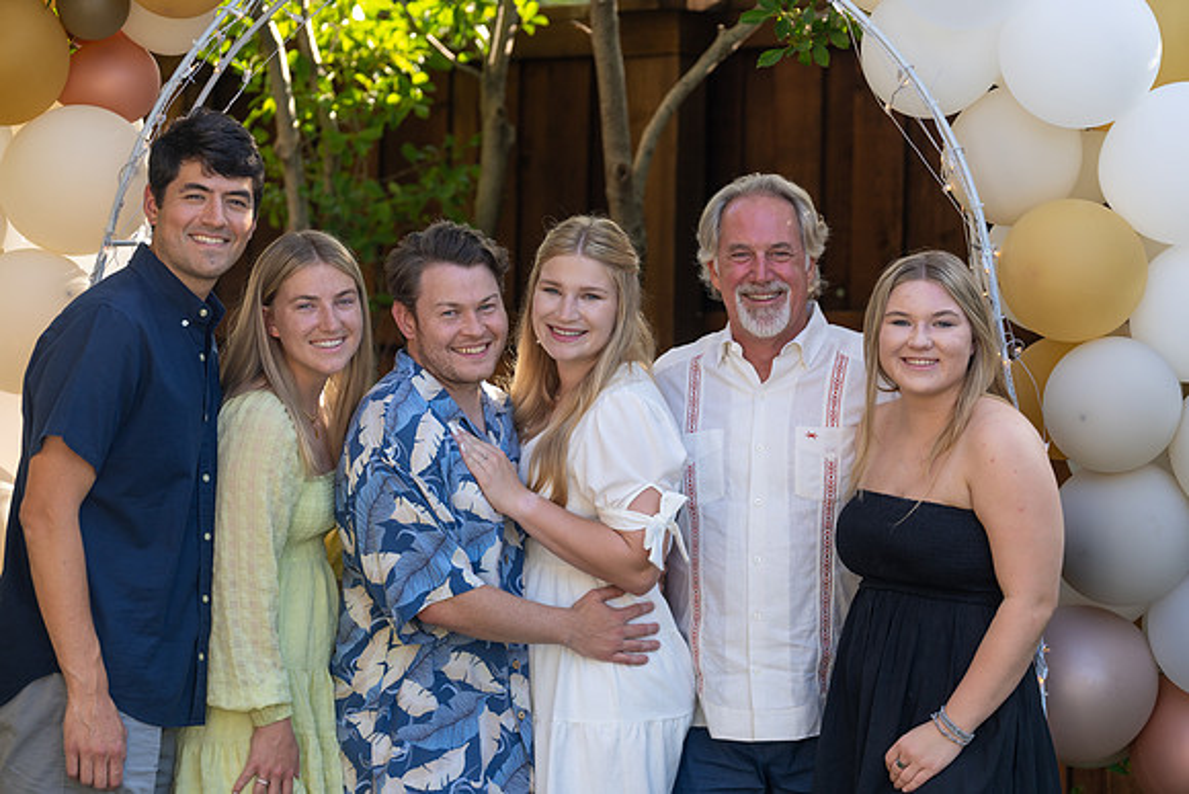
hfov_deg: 16.1
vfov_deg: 10.8
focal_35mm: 127
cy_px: 397
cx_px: 594
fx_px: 4195
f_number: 3.5
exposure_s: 1/320
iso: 100
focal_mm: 127
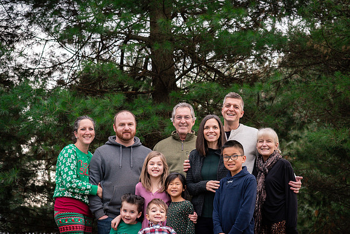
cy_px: 105
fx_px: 914
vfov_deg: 14.6
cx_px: 194
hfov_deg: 21.7
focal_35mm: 94
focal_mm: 85
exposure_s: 1/100
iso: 1000
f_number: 7.1
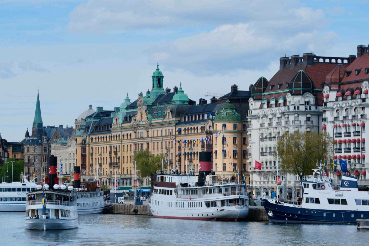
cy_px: 123
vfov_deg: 13.0
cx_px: 184
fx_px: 1076
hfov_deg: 19.5
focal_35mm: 105
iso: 125
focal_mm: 70
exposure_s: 1/450
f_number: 6.4
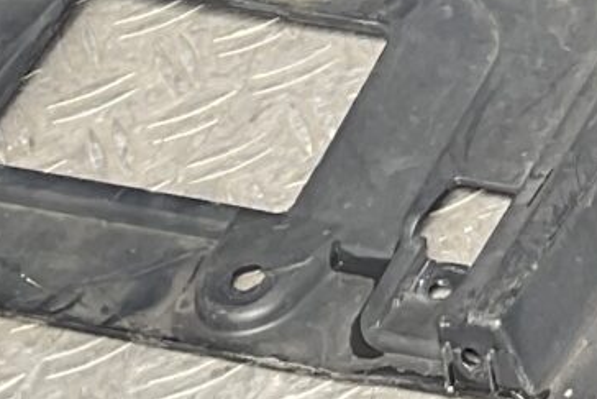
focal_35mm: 212
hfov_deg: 9.3
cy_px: -619
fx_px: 3517
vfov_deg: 6.2
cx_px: 987
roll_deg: +7.8
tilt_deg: -33.6
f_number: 1.8
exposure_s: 1/125
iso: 16
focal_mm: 3
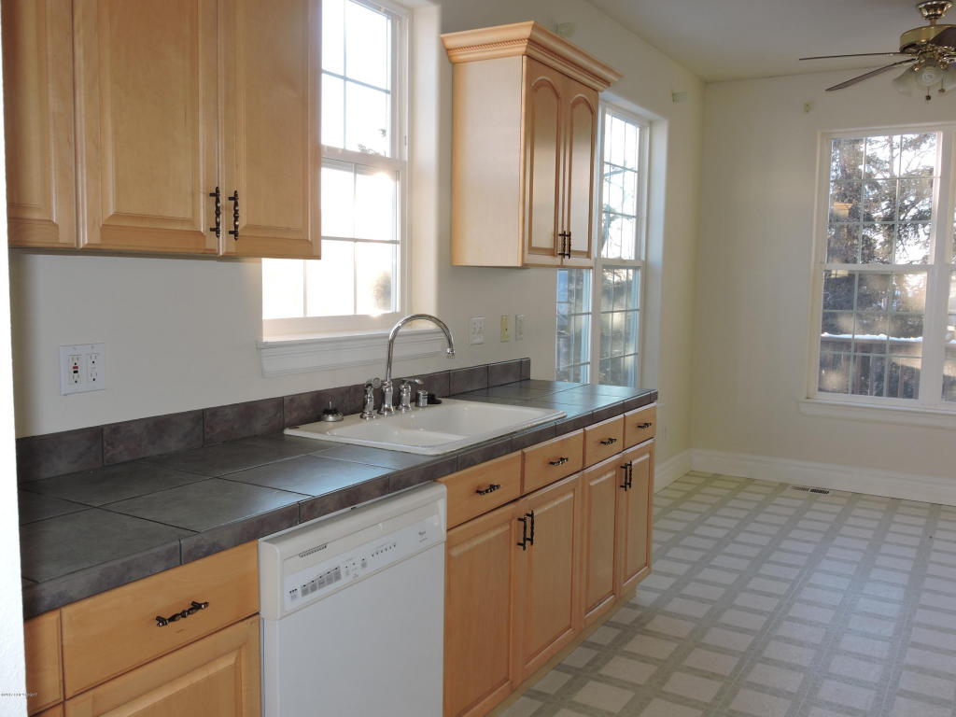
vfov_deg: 46.8
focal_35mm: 30
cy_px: 358
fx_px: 829
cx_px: 478
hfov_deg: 60.0
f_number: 3.5
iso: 100
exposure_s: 1/50
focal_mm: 5.4
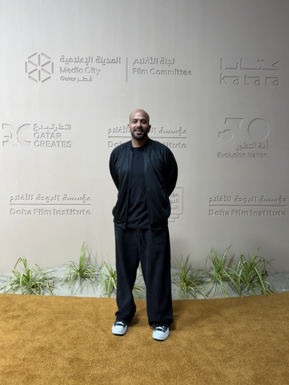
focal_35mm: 24
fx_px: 267
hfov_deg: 56.8
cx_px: 144
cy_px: 192
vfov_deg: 71.6
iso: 80
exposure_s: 1/98
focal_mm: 6.76
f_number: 1.78
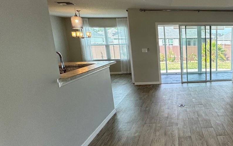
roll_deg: +2.7
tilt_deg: -17.0
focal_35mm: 30
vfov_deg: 41.7
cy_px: 86
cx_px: 202
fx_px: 191
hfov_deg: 55.9
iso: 50
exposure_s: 1/120
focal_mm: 2.22
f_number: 2.2
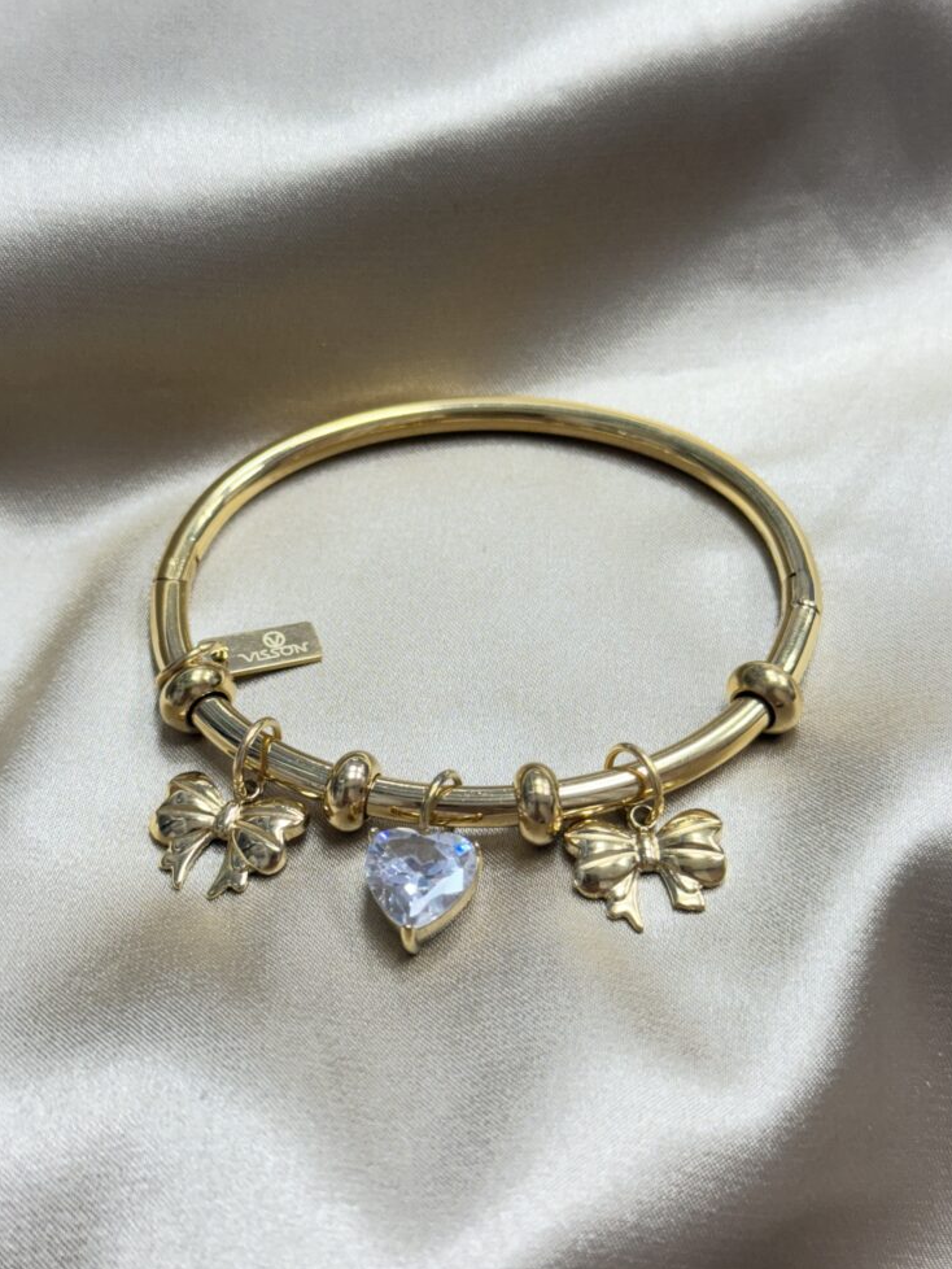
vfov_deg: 36.2
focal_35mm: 53
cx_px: 479
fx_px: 1943
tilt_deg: -50.1
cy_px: 634
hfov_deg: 27.5
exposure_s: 1/100
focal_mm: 6.76
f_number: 1.78
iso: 125
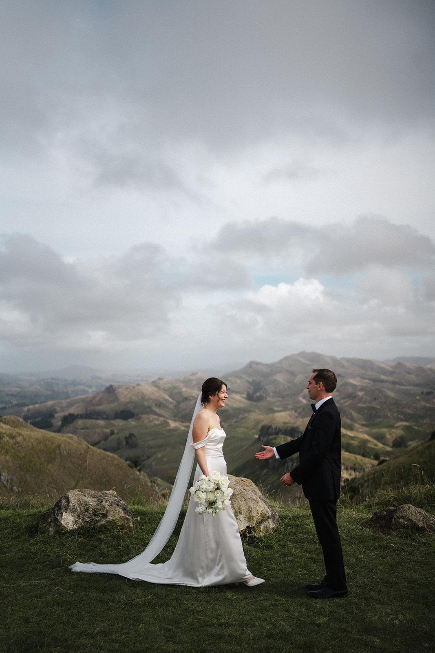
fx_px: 634
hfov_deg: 37.9
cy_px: 326
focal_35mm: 35
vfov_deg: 54.4
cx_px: 218
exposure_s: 1/8000
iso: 50
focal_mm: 35
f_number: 1.4
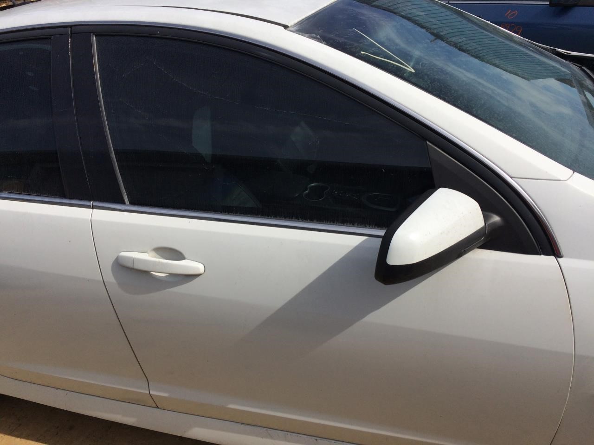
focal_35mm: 29
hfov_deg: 61.7
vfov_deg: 48.2
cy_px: 222
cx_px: 297
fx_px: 498
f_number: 2.2
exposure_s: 1/2933
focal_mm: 4.15
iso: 32
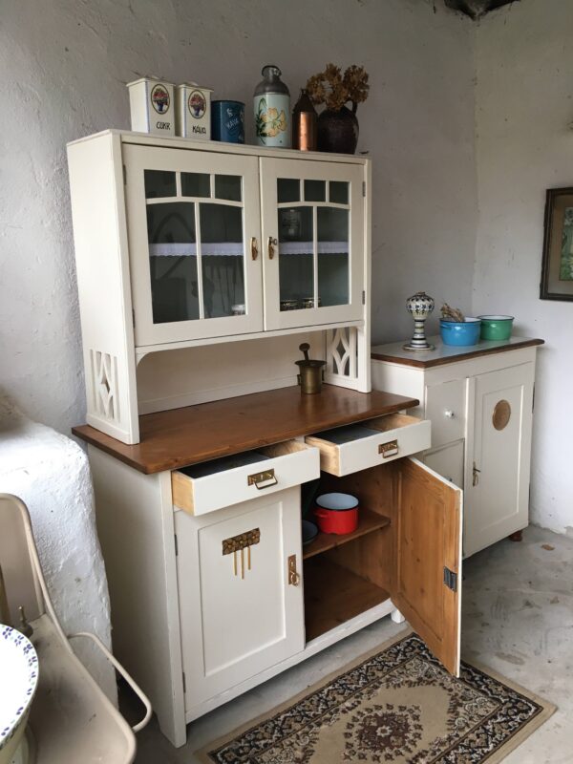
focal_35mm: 29
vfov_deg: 61.7
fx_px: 640
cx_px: 286
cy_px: 382
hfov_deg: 48.2
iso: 80
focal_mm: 4.15
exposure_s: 1/33
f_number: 2.2
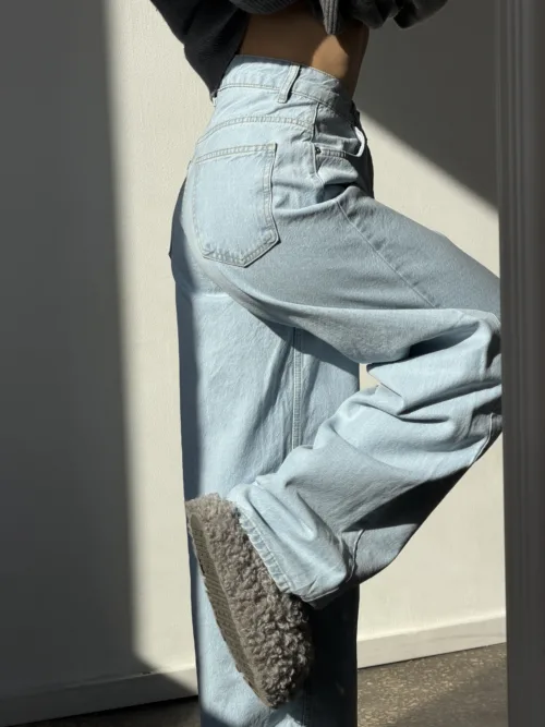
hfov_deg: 14.8
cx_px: 272
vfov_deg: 19.6
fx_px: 2100
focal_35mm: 100
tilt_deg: -24.3
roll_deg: +2.4
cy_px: 364
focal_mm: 16.89
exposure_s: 1/779
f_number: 2.8
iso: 20
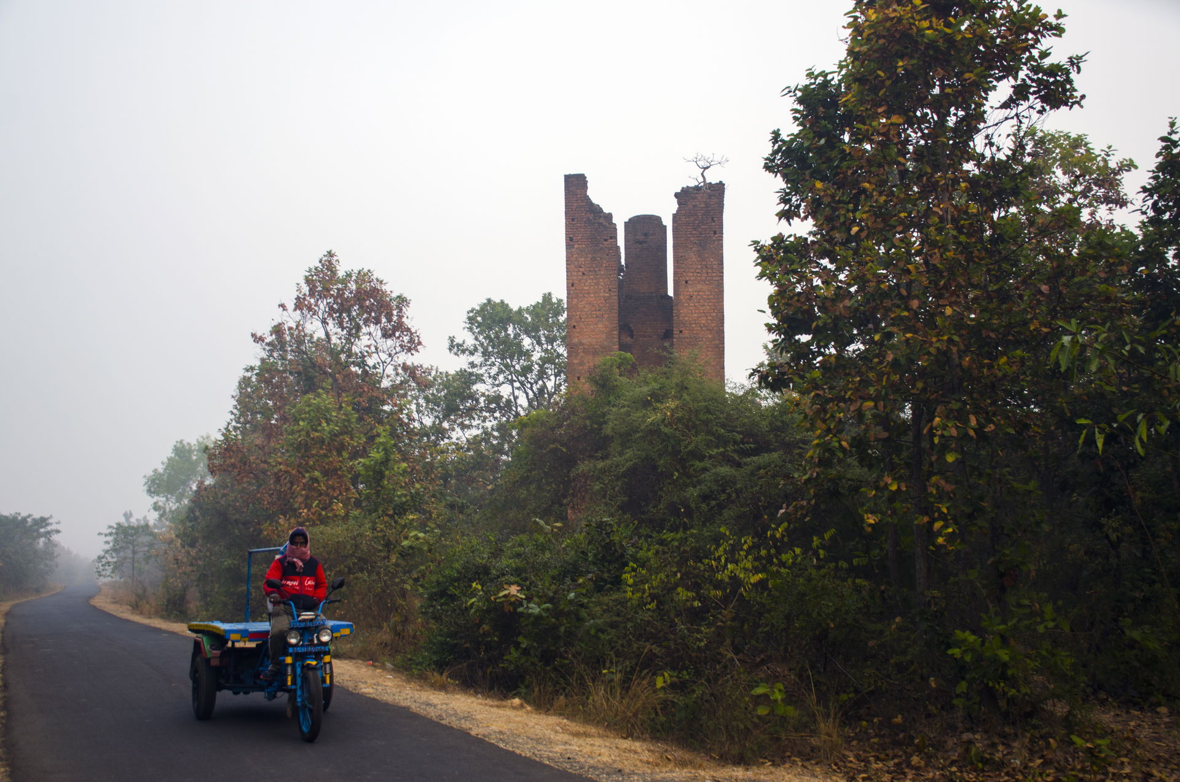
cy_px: 391
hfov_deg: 55.2
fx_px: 1129
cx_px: 590
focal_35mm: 34
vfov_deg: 38.2
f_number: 3.8
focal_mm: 23
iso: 200
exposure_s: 1/100
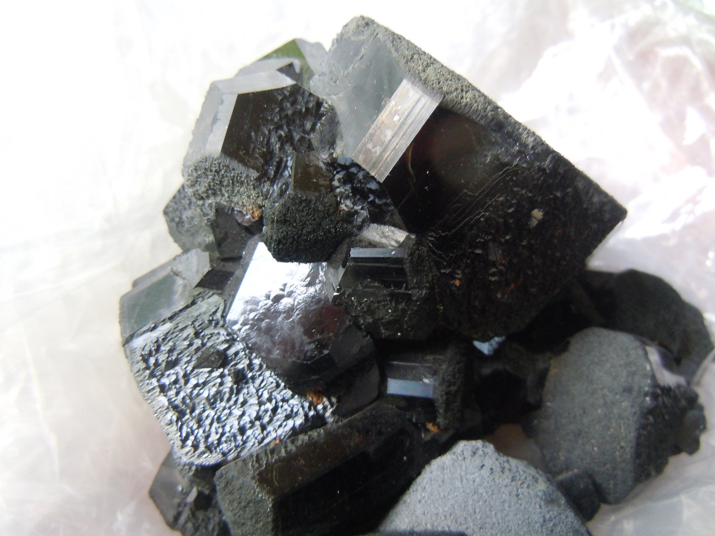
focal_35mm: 31
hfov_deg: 58.4
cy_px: 275
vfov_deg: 45.4
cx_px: 354
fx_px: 640
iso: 400
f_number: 3.5
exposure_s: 1/60
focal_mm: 5.4
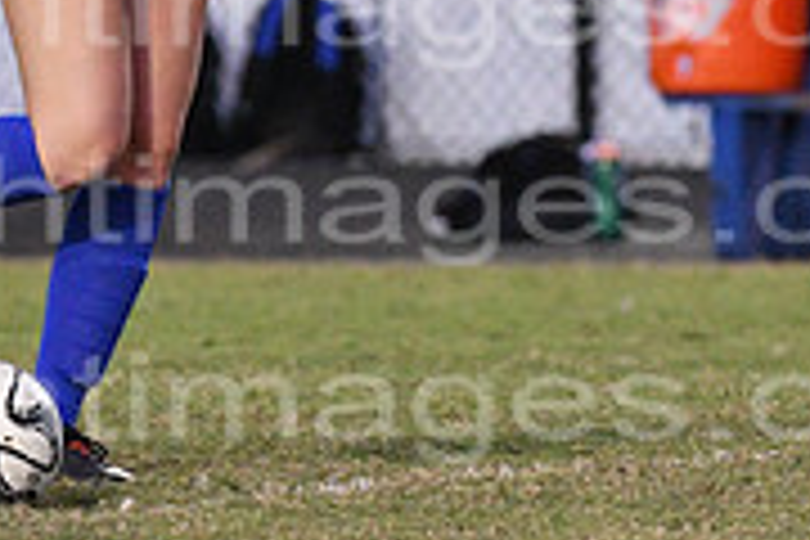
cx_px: 54
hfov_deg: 1.4
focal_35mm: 1451
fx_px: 32645
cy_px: -281
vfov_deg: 0.9
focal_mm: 300
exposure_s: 1/250
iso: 6400
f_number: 5
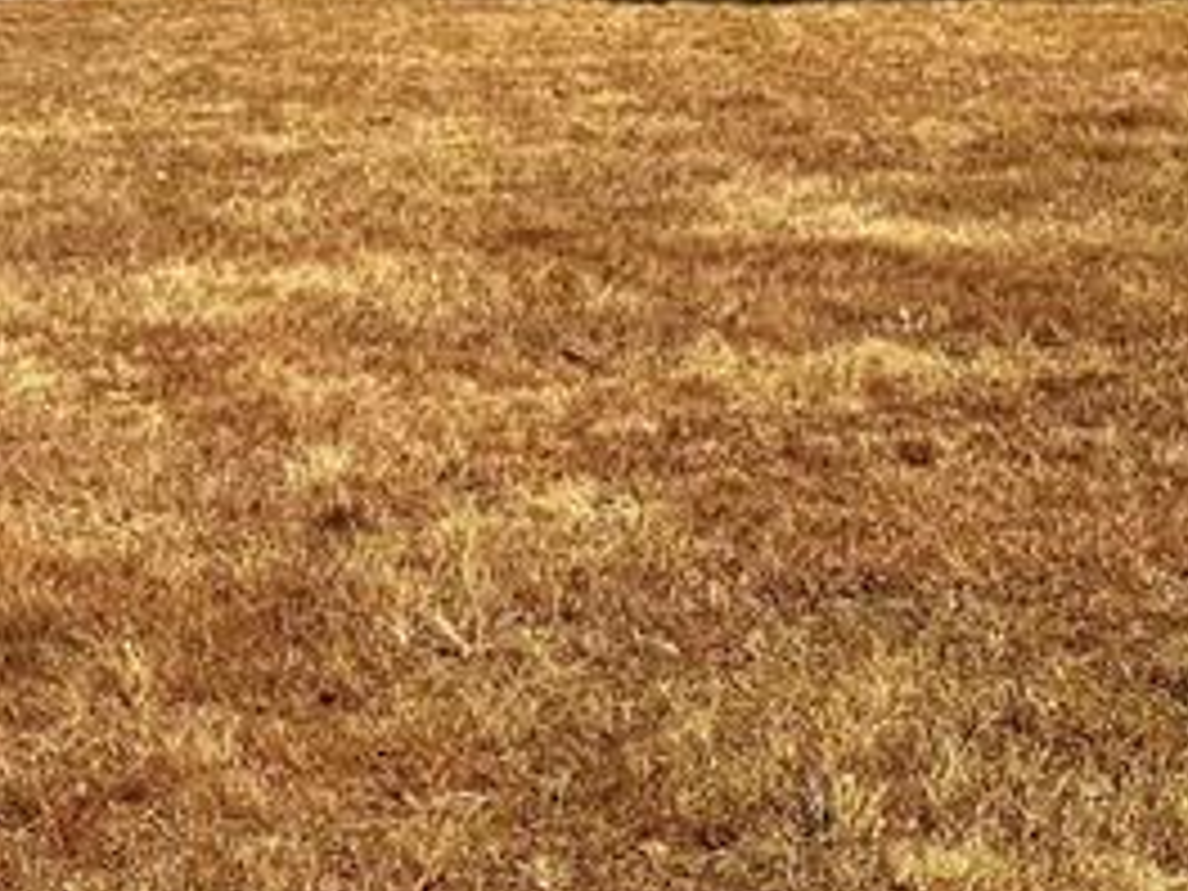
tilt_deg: -1.1
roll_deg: +0.5
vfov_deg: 15.3
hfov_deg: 20.7
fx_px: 3192
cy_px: -202
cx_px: 140
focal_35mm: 93
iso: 80
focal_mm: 6.86
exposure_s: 1/5848
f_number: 1.78
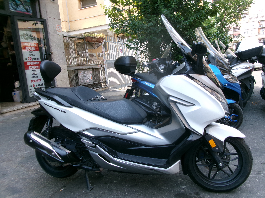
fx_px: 214
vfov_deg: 49.7
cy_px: 99
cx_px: 132
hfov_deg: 63.4
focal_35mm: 28
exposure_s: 1/70
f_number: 3.9
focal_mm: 5.1
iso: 100
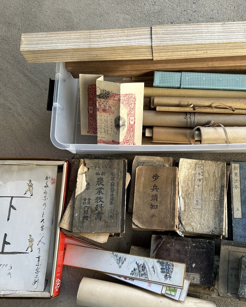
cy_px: 154
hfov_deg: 43.1
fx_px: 309
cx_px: 153
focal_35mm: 34
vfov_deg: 52.8
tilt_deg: -73.6
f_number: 1.5
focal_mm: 5.7
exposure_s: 1/121
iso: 40
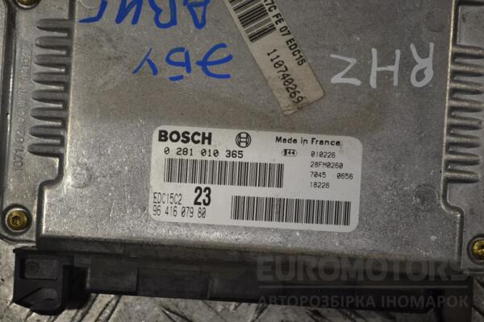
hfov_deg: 24.6
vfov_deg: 16.6
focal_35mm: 82
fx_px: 1109
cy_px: 161
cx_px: 242
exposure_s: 1/125
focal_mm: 55
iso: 220
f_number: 5.6
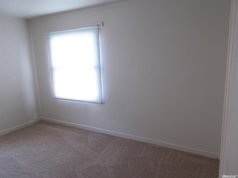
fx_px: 179
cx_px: 119
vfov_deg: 53.0
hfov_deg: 67.3
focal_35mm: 26
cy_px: 89
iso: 125
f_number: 3.2
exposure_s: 1/25
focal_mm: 4.6
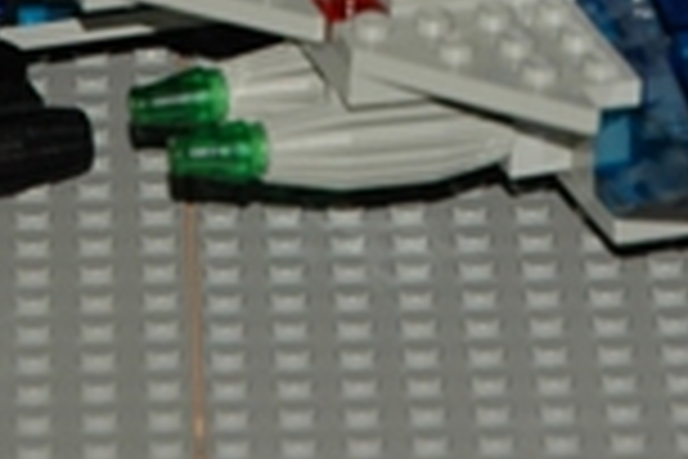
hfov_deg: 4.2
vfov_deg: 2.8
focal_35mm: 490
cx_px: 400
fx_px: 9354
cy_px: -556
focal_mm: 65
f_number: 4.5
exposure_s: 1/60
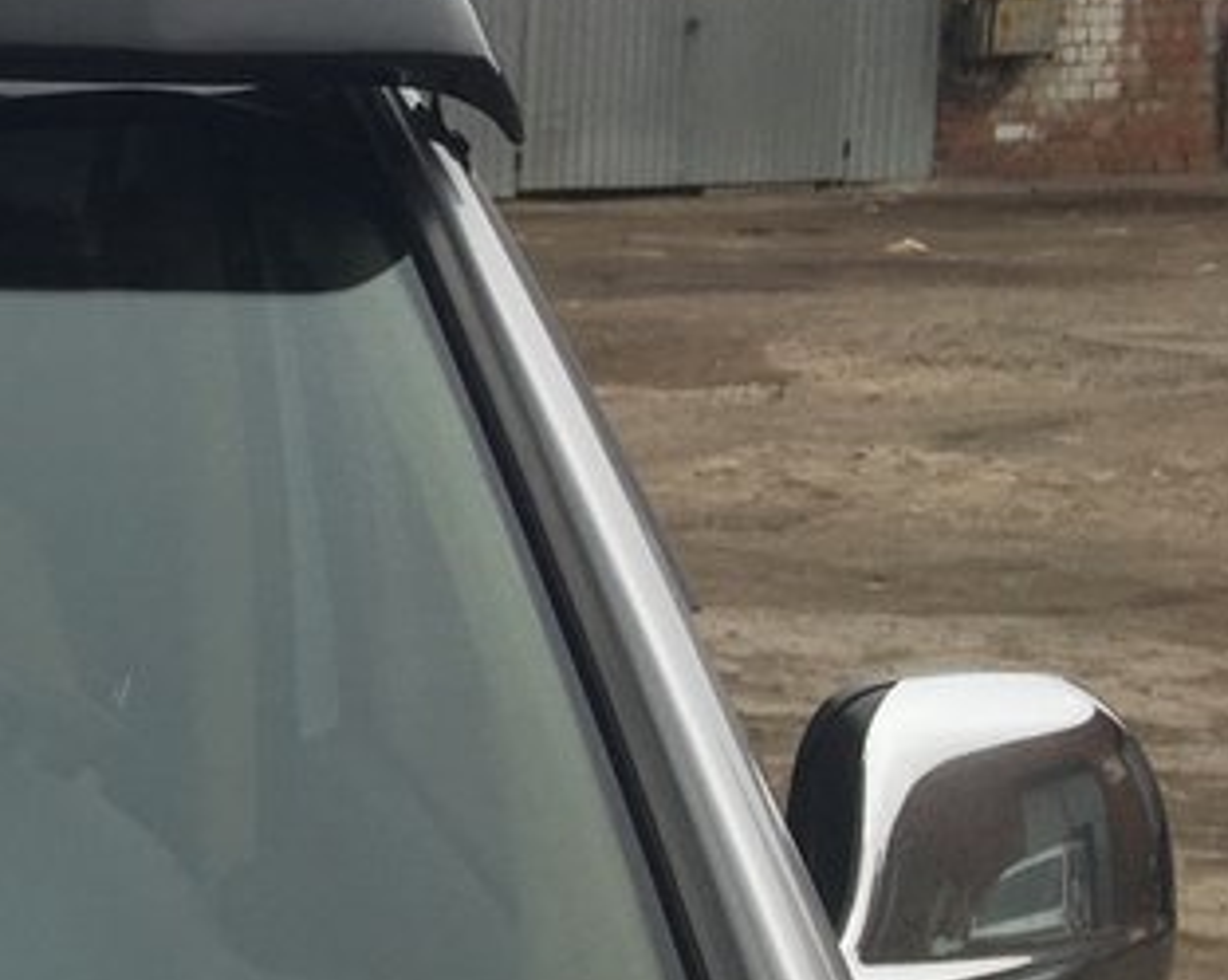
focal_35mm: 93
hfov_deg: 17.8
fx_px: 3377
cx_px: -764
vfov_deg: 16.5
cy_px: 634
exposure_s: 1/287
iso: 25
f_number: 2.2
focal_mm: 4.15
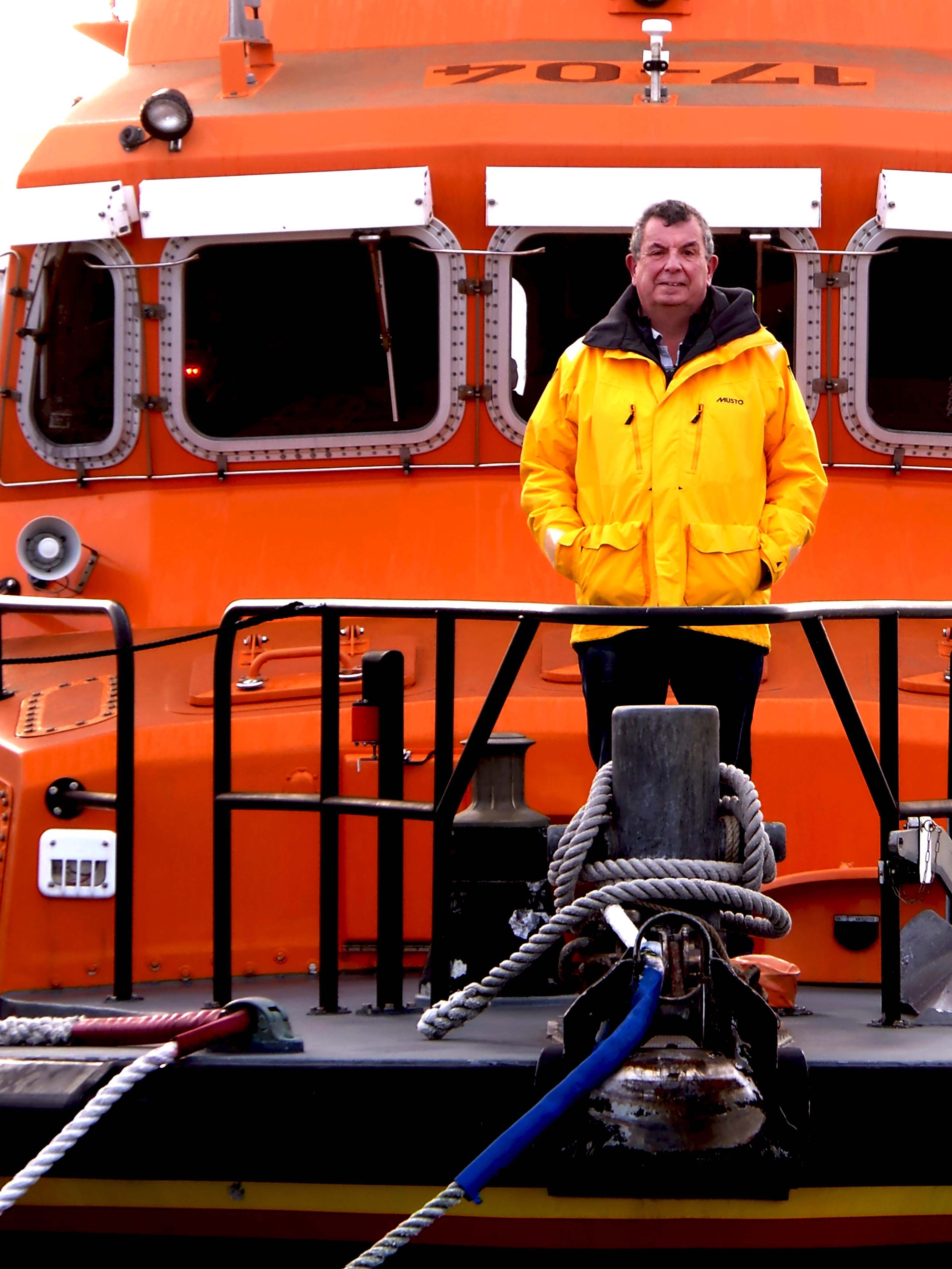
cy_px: 635
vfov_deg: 10.4
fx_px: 7004
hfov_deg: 7.8
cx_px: 664
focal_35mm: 191
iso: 400
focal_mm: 88
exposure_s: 1/160
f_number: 5.6
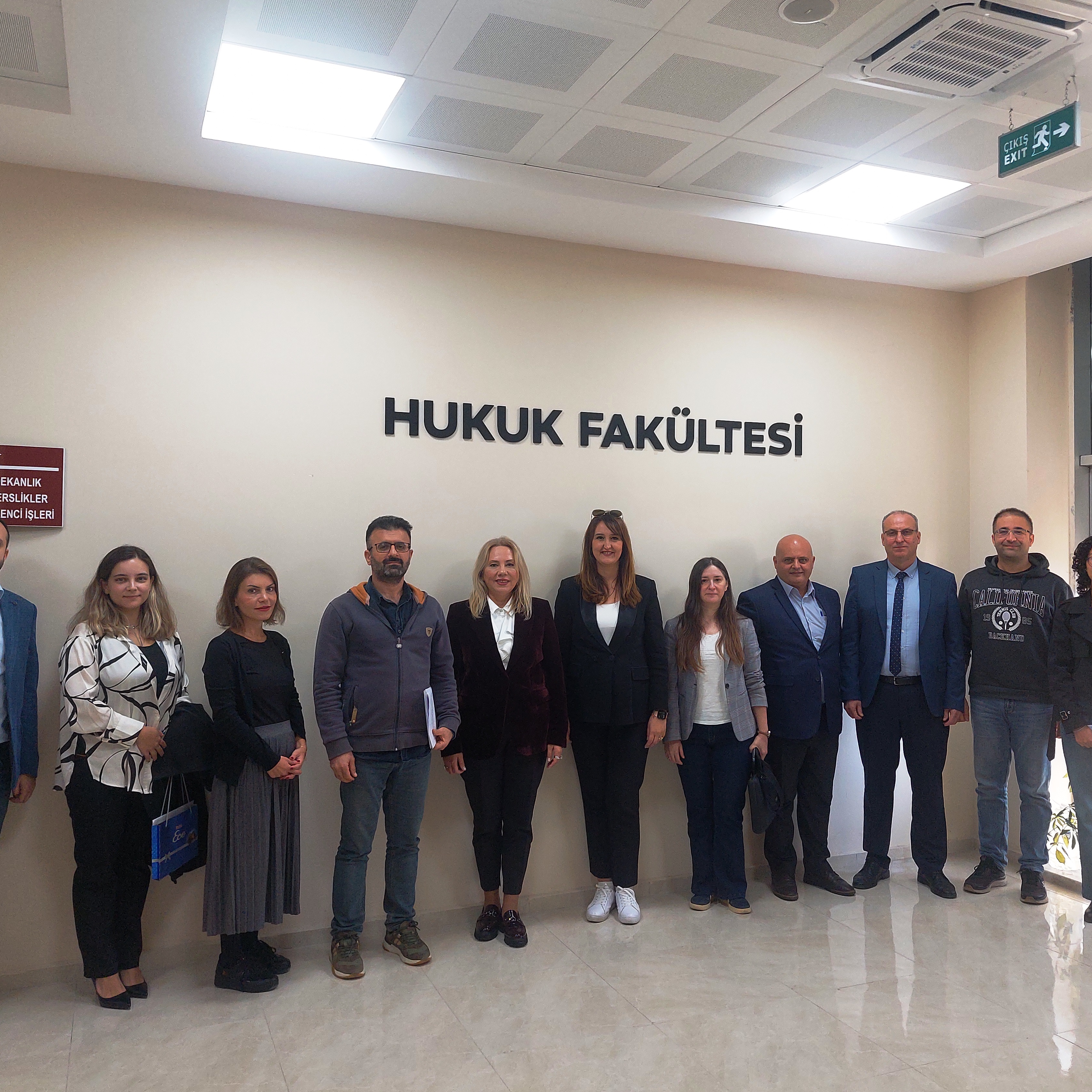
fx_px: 1035
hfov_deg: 55.5
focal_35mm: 29
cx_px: 594
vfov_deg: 55.6
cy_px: 541
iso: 125
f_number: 1.8
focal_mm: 5.23
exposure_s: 1/100
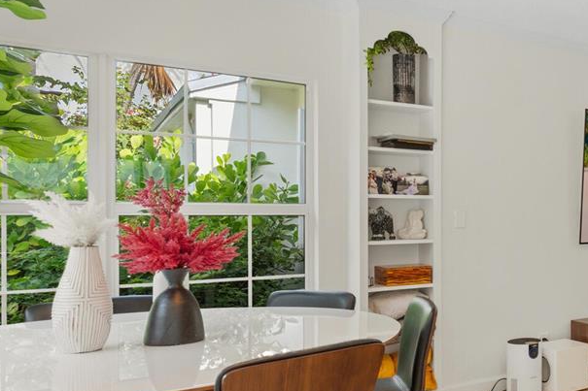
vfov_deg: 35.9
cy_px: 216
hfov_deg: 39.9
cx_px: 677
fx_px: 604
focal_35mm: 37
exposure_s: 1/13
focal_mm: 14
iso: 250
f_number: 9
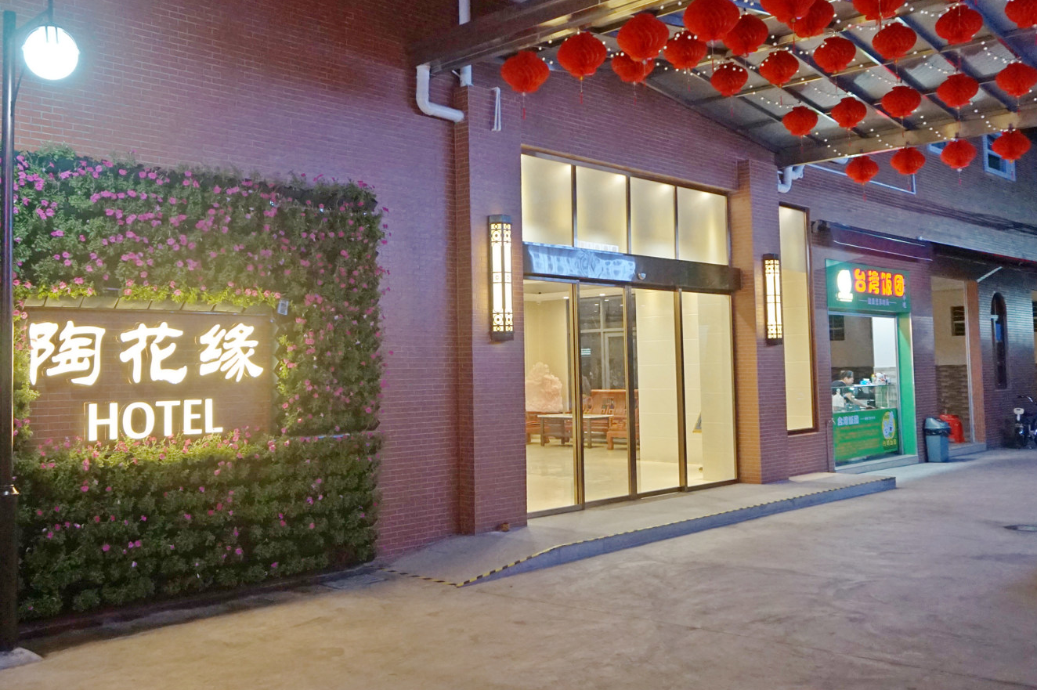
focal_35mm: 36
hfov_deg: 53.0
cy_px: 307
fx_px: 1036
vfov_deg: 36.8
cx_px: 459
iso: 1600
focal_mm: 18
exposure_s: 1/60
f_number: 4
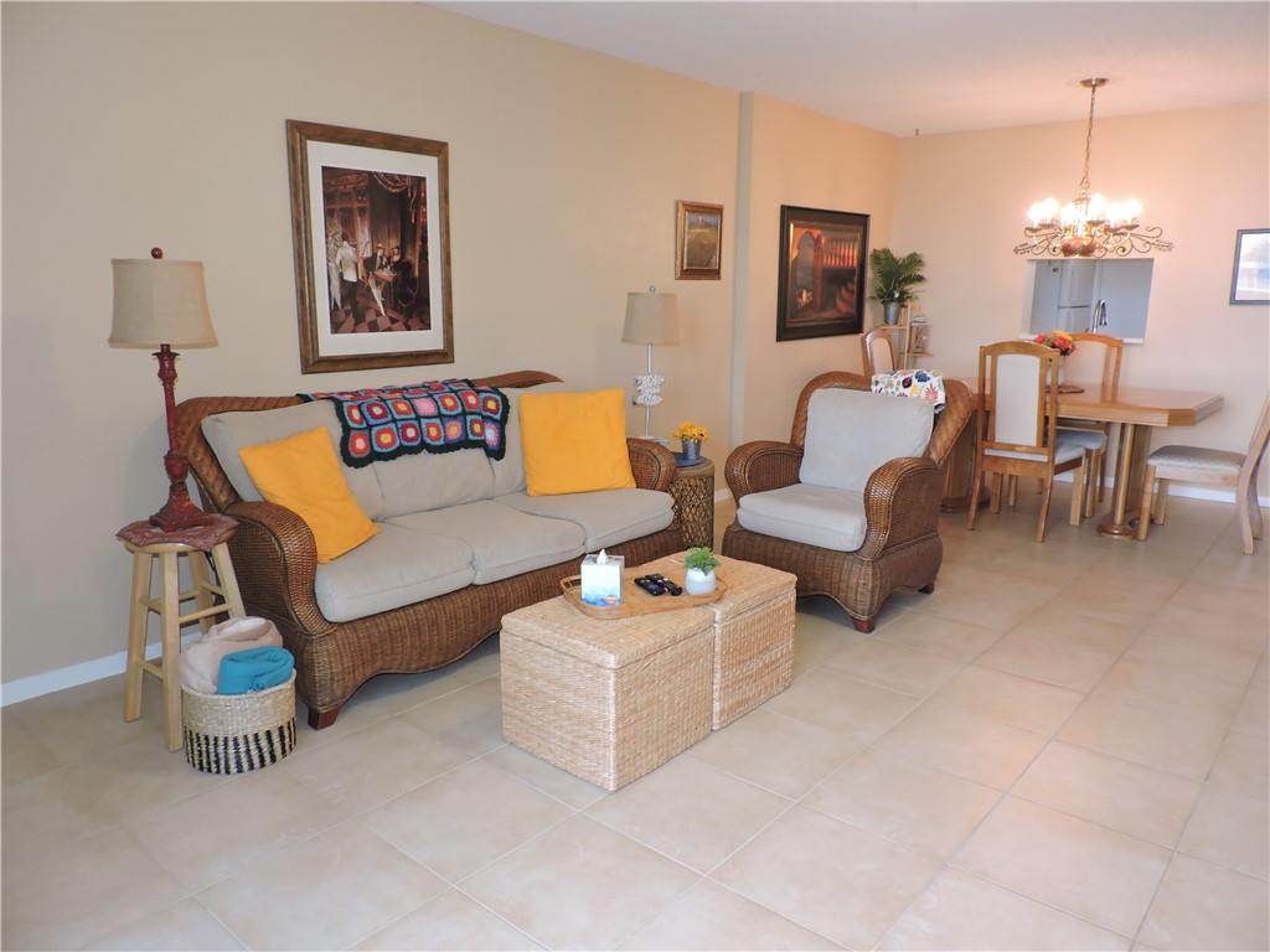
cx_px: 635
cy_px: 476
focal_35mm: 24
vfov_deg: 56.8
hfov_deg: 71.6
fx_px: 881
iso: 220
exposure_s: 1/40
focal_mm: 4.3
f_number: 3
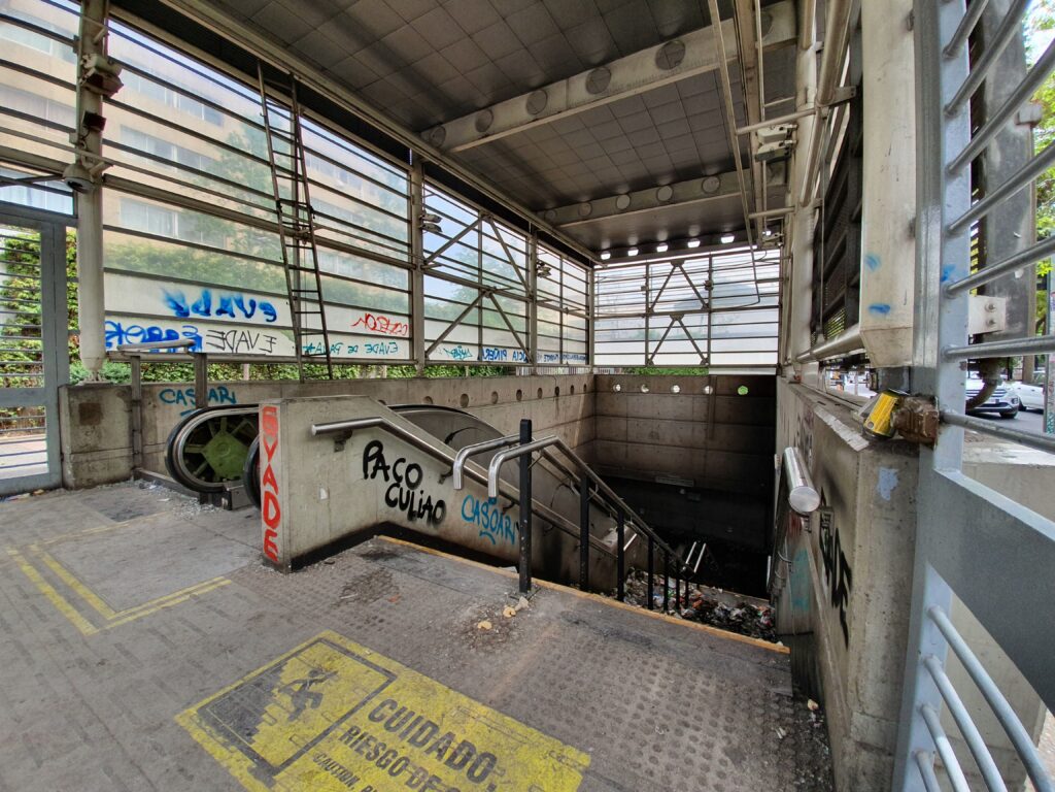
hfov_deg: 106.2
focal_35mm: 13
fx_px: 396
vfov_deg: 89.9
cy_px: 396
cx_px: 528
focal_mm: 1.8
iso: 50
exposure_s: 1/206
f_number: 2.2
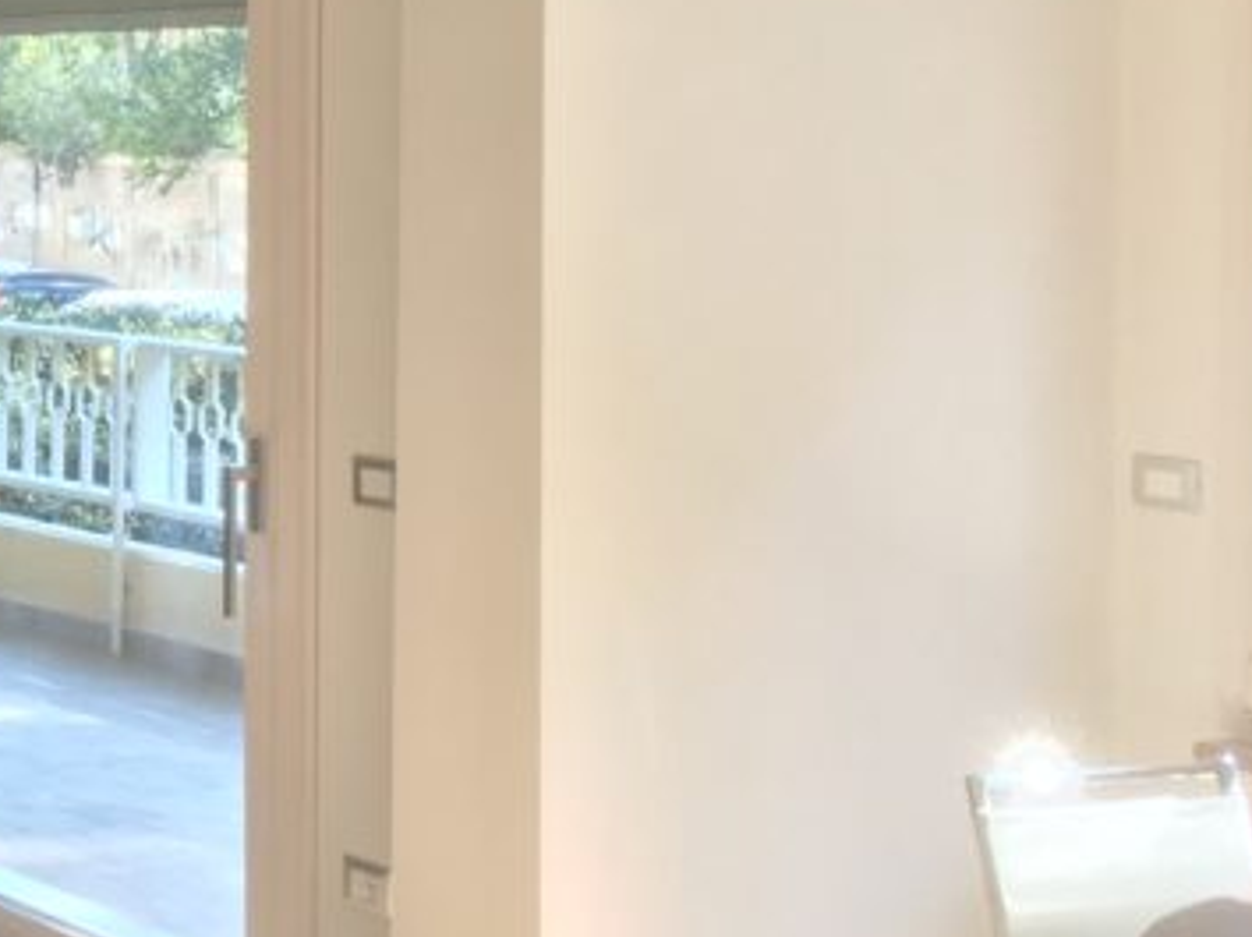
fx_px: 3036
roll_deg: -1.1
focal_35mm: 84
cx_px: -279
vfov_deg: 17.4
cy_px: 177
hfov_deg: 21.5
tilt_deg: -2.2
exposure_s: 1/50
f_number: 2.2
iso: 32
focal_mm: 4.15
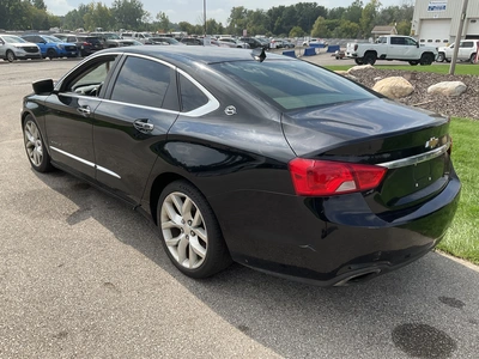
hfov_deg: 61.7
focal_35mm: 29
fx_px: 401
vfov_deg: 48.2
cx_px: 240
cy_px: 180
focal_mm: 3
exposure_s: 1/1195
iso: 25
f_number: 1.8
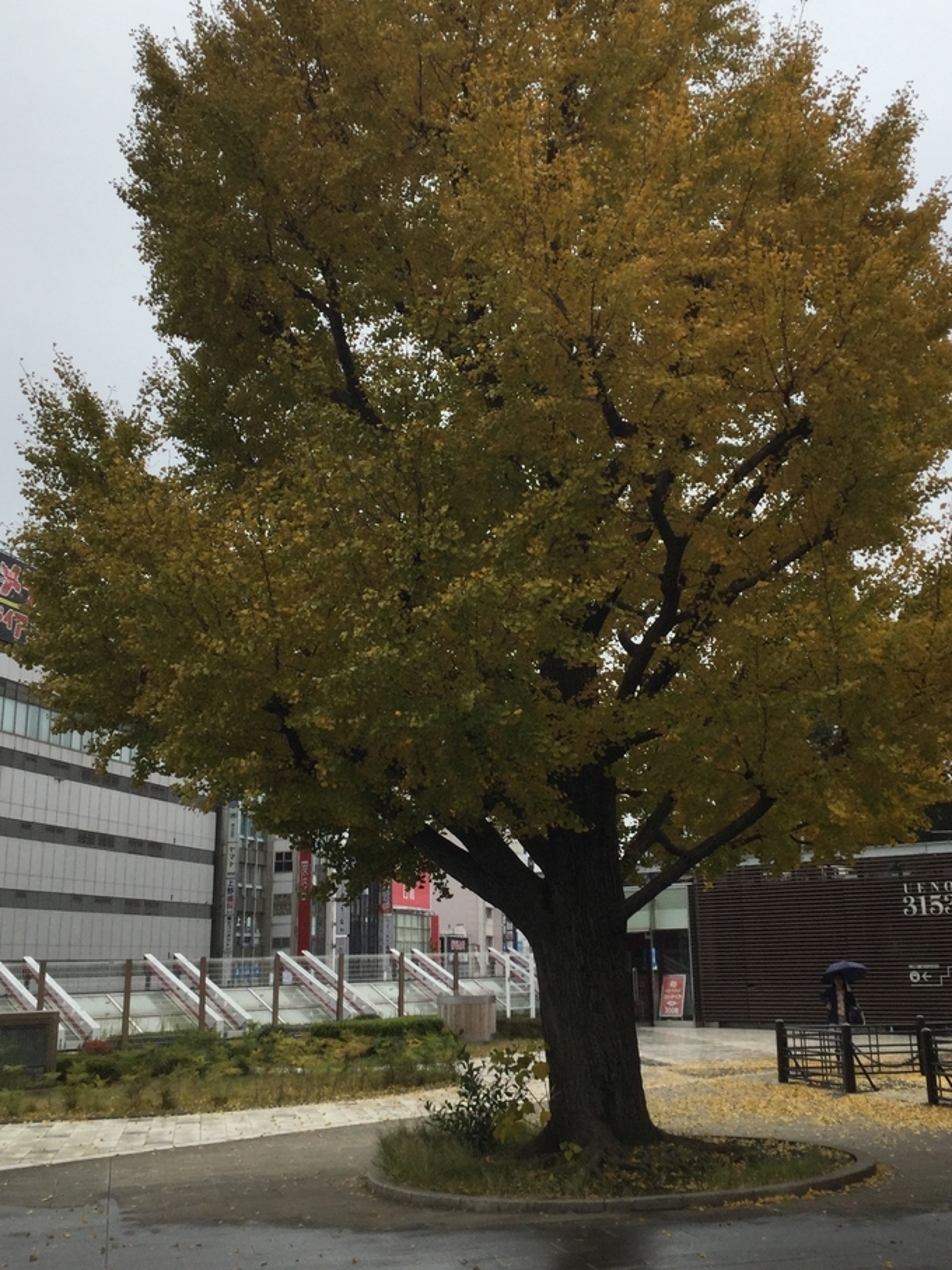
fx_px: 1504
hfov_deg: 35.1
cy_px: 542
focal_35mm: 41
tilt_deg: +15.0
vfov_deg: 45.6
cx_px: 550
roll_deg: +1.2
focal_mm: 3.3
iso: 25
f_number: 2.4
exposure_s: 1/379
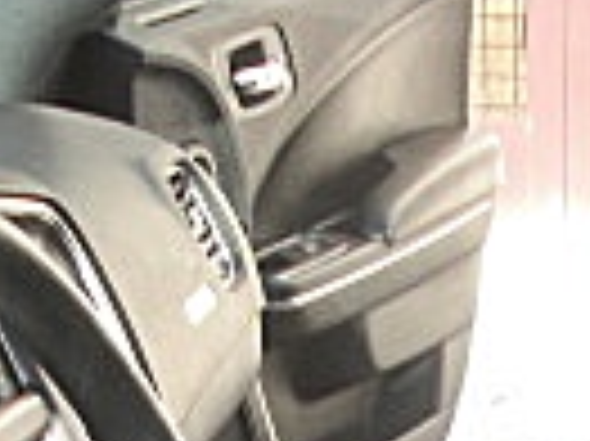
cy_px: 1012
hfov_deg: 11.2
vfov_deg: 7.9
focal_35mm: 176
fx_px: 2997
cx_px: 563
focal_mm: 6.3
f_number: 2.8
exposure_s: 1/80
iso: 50
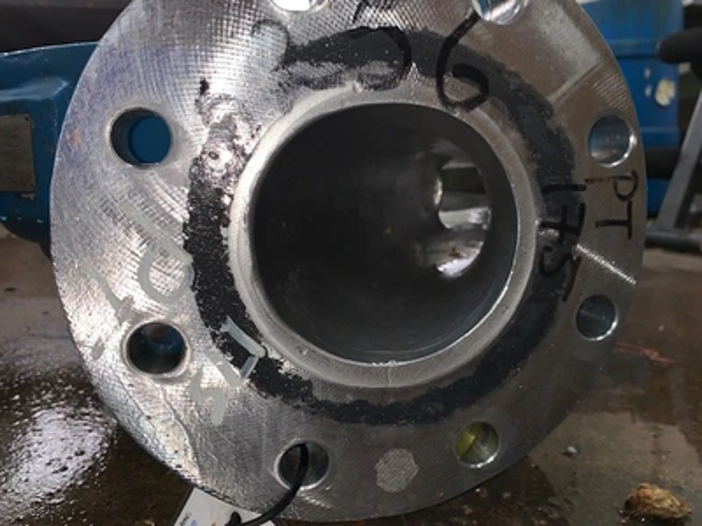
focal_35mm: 26
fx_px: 527
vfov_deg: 53.1
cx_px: 351
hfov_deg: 67.3
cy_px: 263
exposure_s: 1/24
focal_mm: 4.25
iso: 25
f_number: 1.8
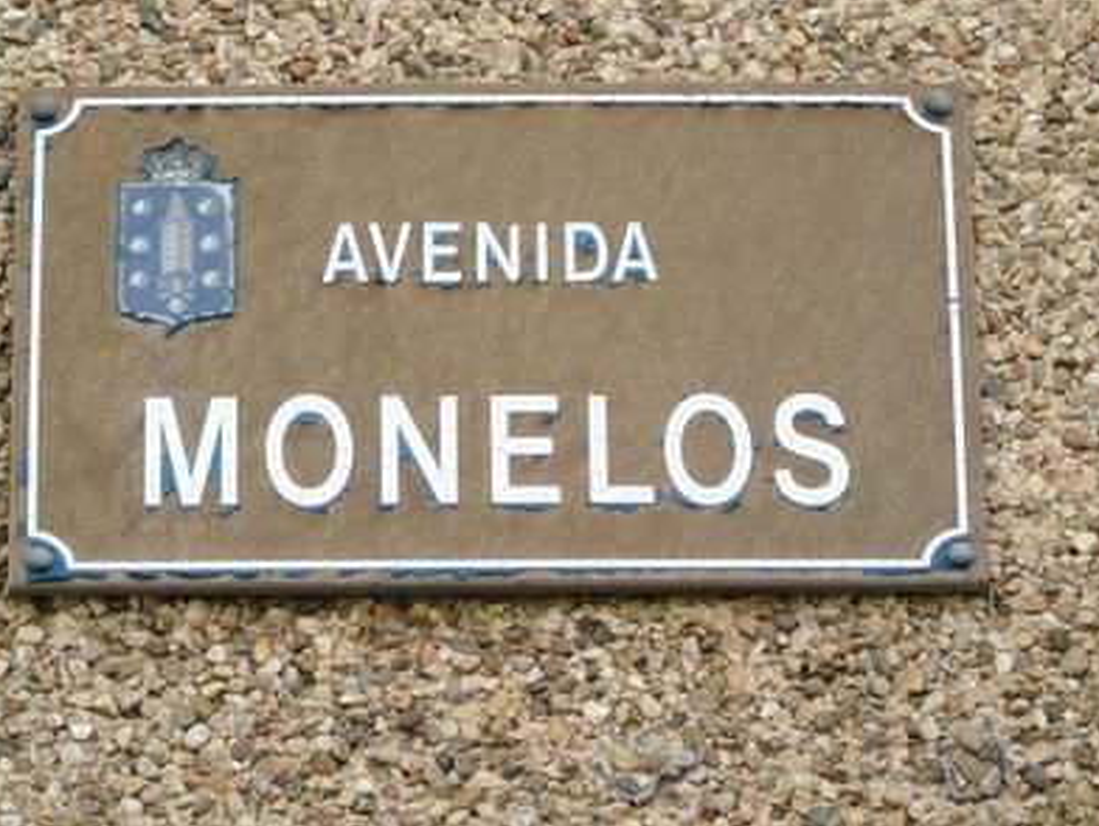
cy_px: 323
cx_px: 503
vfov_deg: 5.7
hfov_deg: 7.6
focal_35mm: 260
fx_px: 8262
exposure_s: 1/125
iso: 200
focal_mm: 38
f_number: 4.7
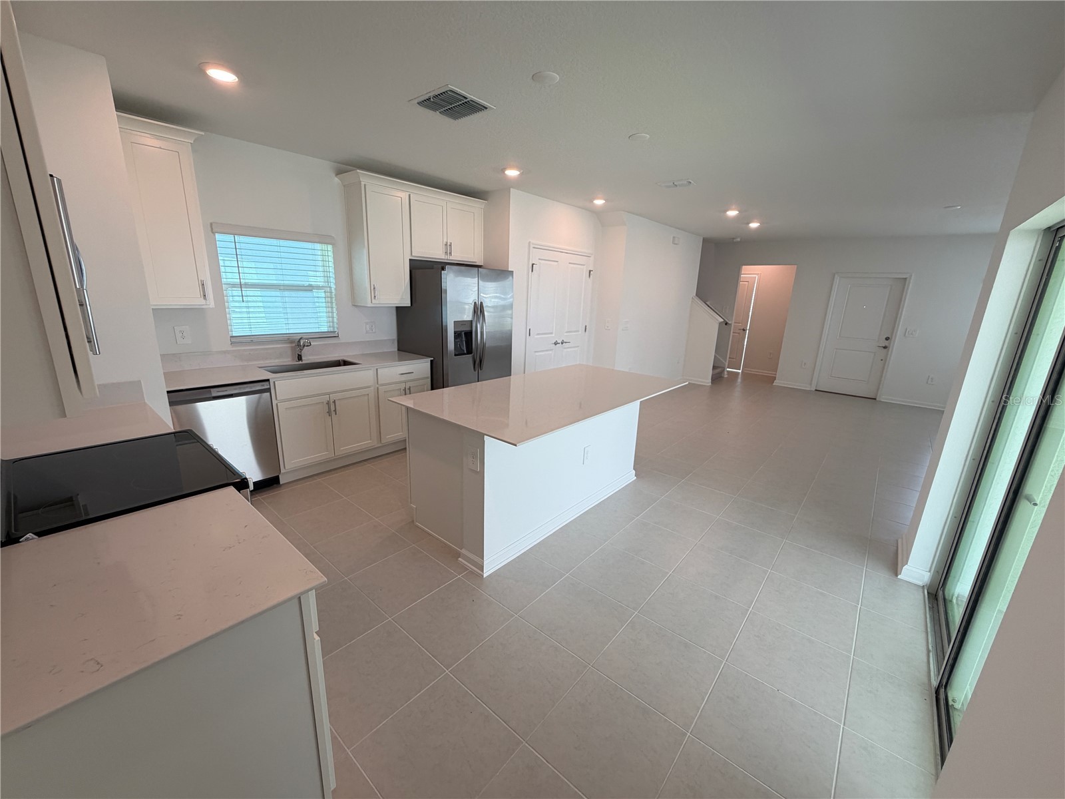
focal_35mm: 14
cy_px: 400
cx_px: 532
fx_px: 431
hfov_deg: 102.1
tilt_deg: -14.5
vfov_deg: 85.7
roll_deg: -1.8
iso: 125
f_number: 2.2
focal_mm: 2.22
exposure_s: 1/120
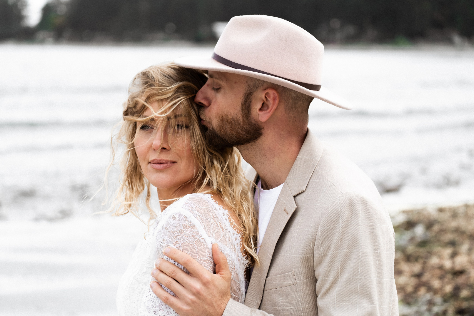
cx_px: 237
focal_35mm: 120
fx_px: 1577
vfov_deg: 11.4
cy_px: 158
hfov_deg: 17.1
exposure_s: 1/500
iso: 320
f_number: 3.8
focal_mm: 77.9
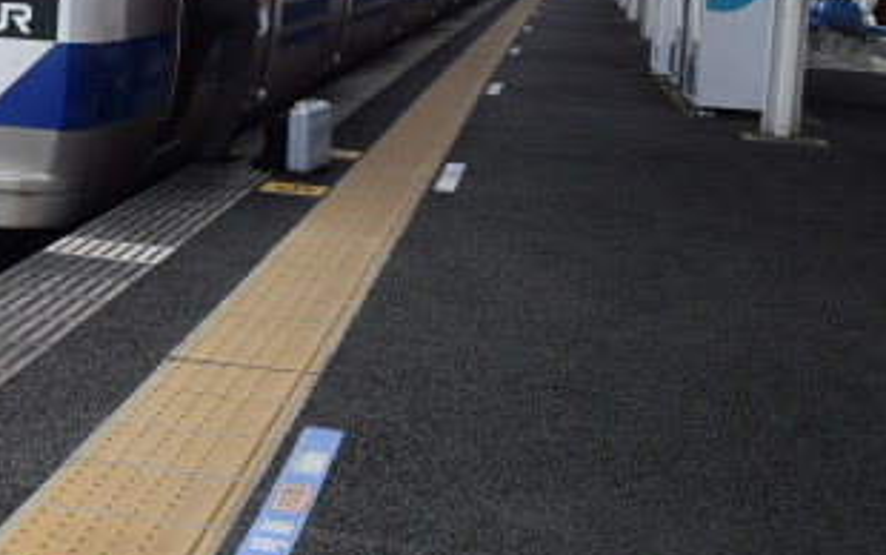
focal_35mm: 63
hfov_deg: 30.4
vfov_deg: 20.3
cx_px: 20
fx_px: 1522
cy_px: 83
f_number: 9
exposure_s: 1/320
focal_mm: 20
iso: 320
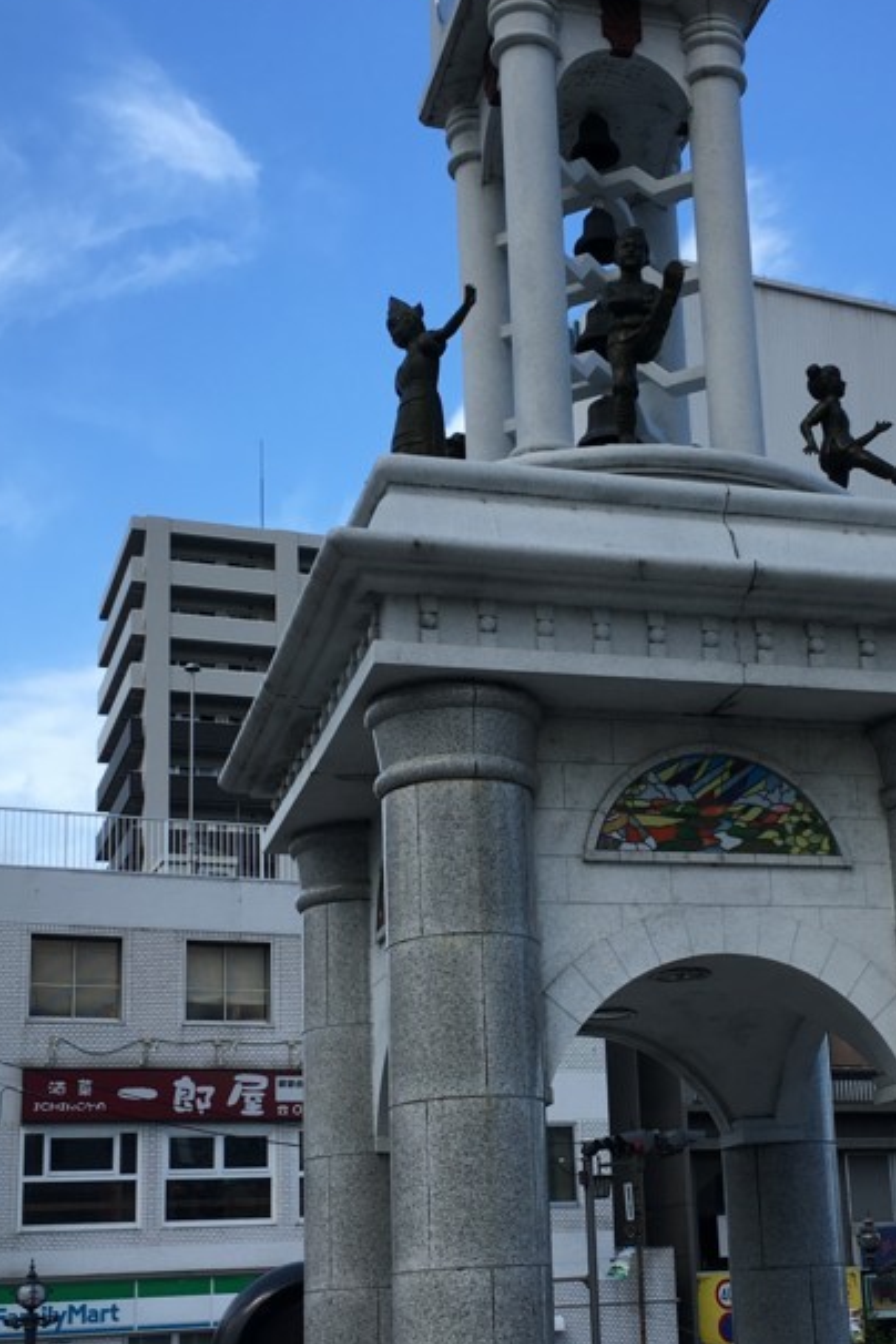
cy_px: 854
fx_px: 1904
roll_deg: +2.1
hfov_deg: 26.2
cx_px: 661
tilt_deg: +13.3
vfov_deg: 38.6
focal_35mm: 51
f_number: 2.2
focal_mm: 4.15
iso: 25
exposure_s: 1/657
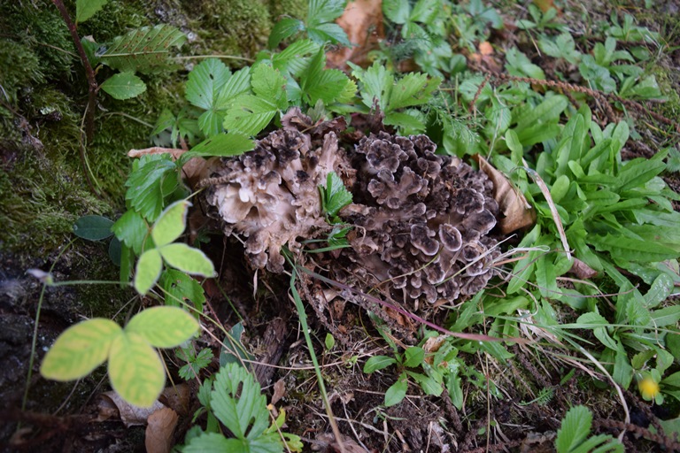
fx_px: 510
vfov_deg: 47.9
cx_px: 340
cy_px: 226
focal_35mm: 27
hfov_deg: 67.4
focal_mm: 18
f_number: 4
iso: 800
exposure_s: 1/60
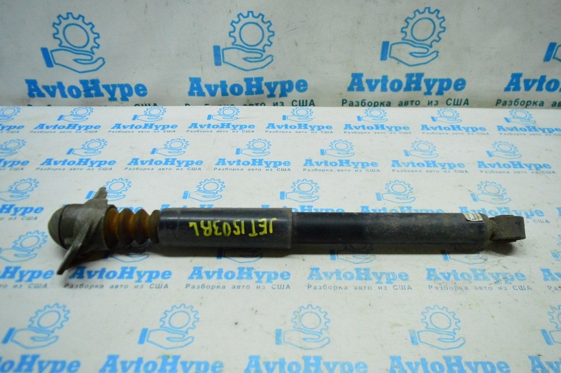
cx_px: 280
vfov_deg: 47.9
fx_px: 420
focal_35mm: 27
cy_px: 186
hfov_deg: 67.4
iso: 6400
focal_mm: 18
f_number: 4
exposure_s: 1/1000
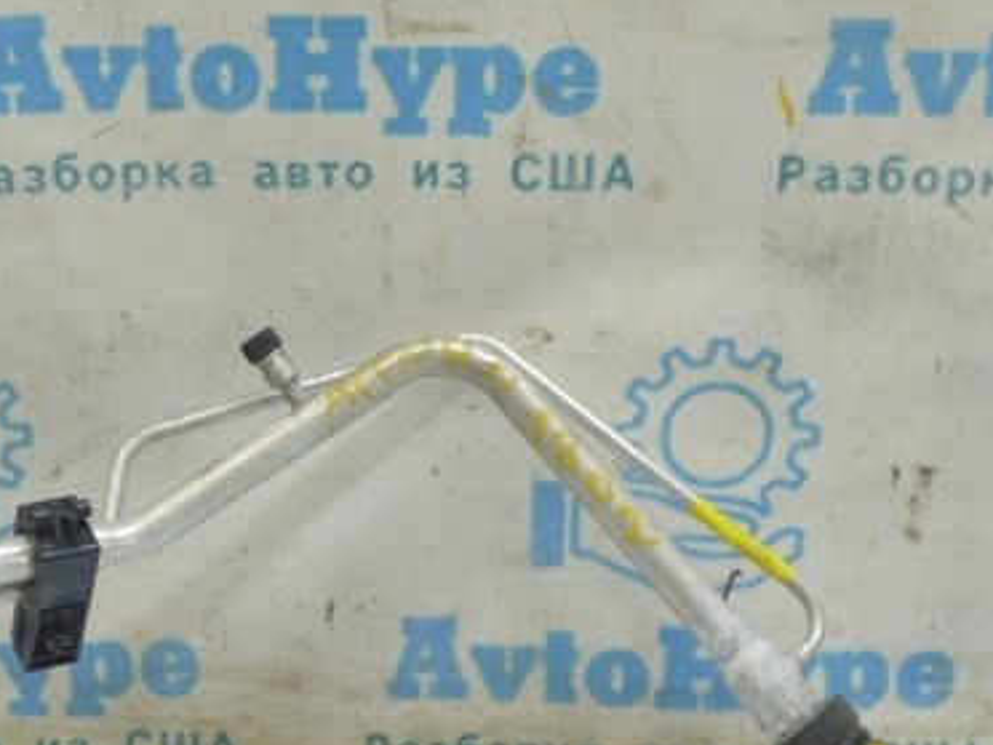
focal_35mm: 83
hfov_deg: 23.3
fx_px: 2390
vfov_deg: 17.7
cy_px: 364
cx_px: 312
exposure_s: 1/20
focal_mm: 21
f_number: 5.6
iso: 400
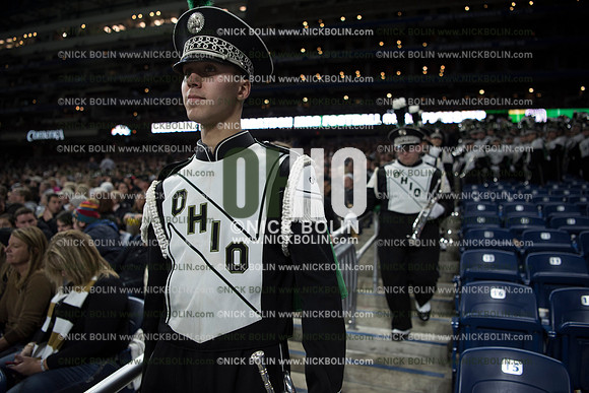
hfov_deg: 73.7
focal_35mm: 24
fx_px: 393
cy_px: 196
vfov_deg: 53.2
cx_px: 294
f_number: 2.8
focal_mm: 24
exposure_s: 1/640
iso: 1250
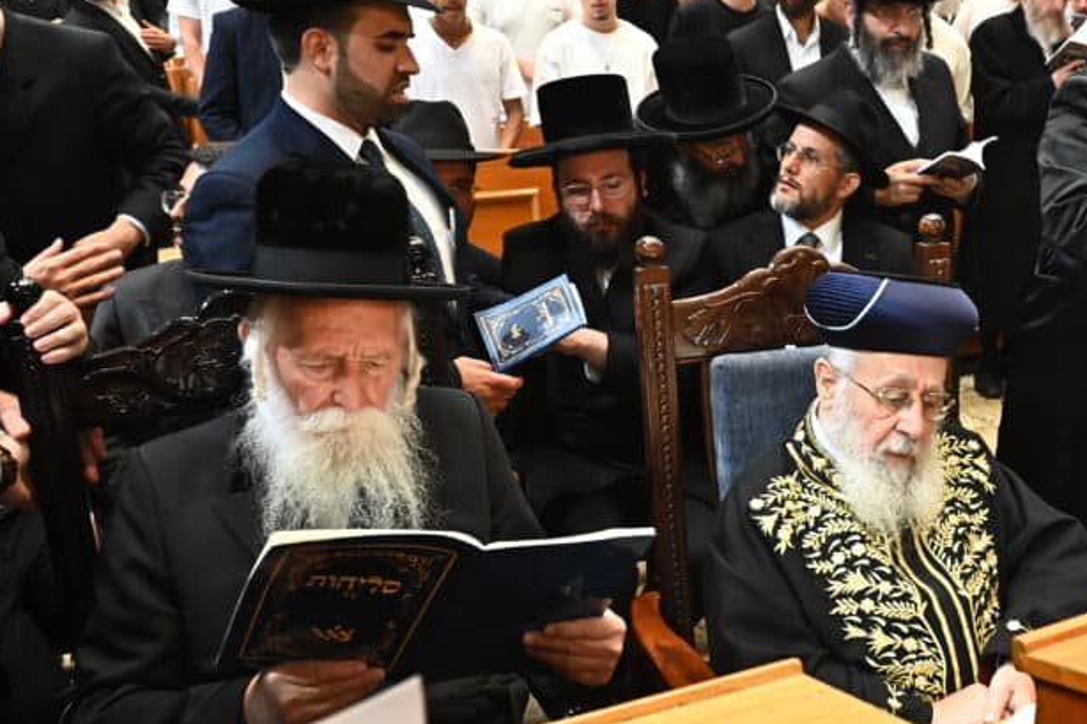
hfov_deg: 46.3
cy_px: 397
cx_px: 844
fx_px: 1207
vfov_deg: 33.4
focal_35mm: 40
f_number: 4.5
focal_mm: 24
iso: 3200
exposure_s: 1/125
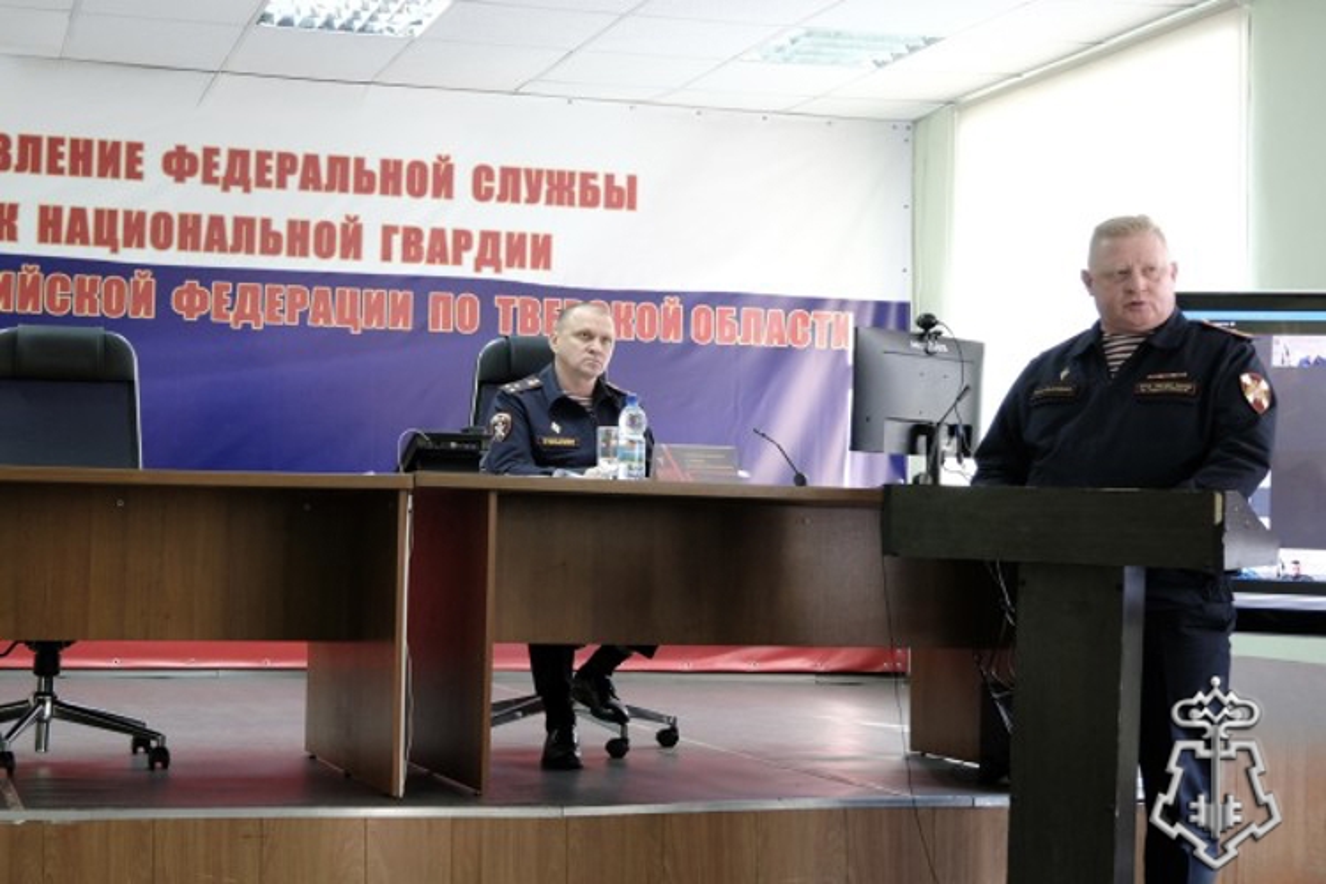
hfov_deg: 47.4
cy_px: 442
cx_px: 663
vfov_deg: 32.6
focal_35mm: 41
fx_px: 1510
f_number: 4
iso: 1250
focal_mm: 27.5
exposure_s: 1/40
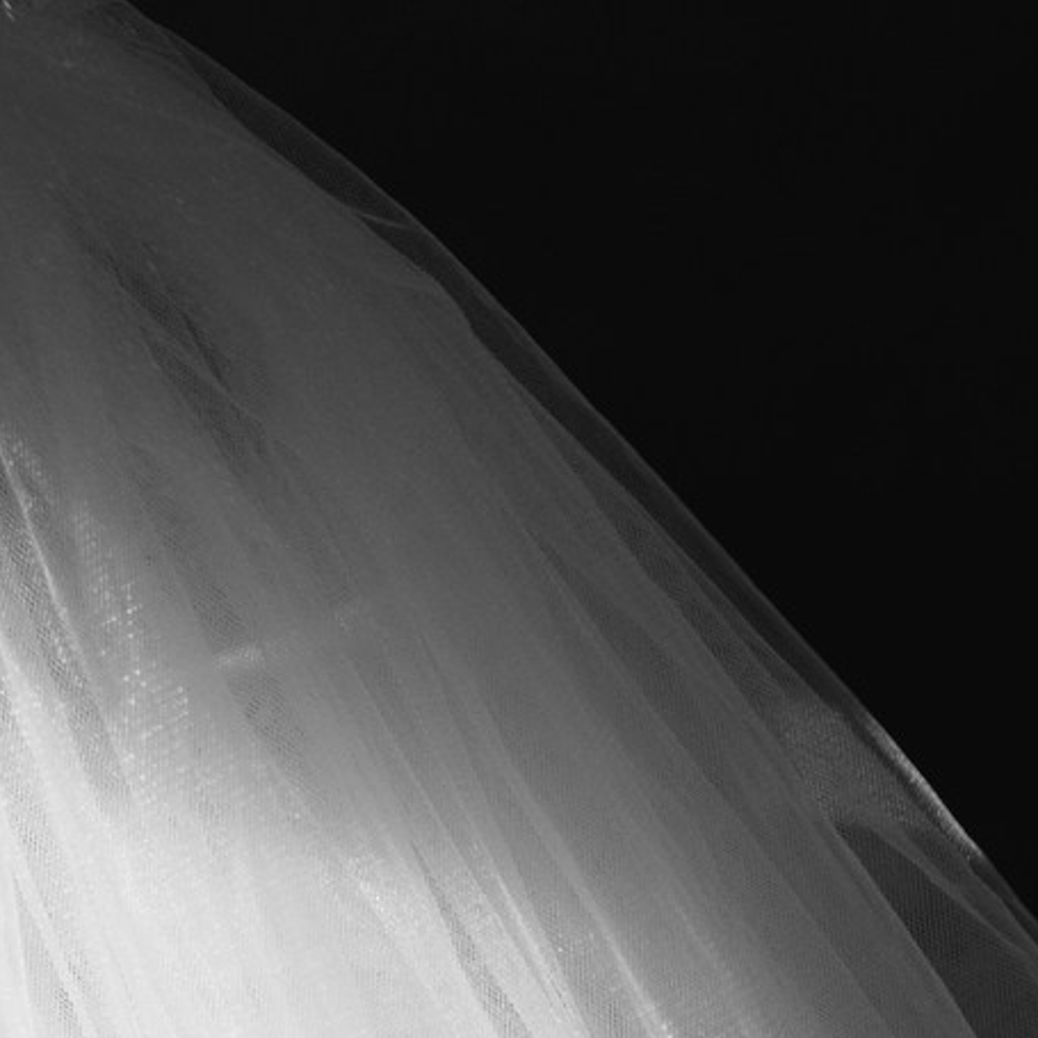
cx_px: -597
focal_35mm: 239
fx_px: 8108
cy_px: 566
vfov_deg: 7.3
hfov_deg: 7.2
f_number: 2.5
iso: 800
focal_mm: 50
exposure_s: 1/100
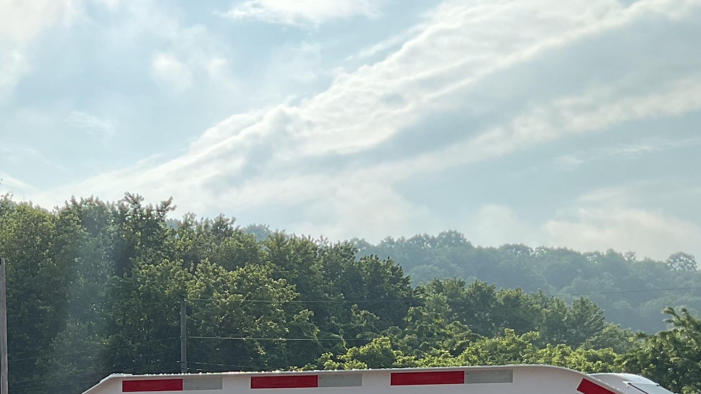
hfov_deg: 29.0
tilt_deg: -3.8
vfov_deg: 15.8
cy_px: 561
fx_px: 1320
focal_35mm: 71
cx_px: 122
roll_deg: -0.2
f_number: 1.8
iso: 16
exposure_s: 1/2227
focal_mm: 3
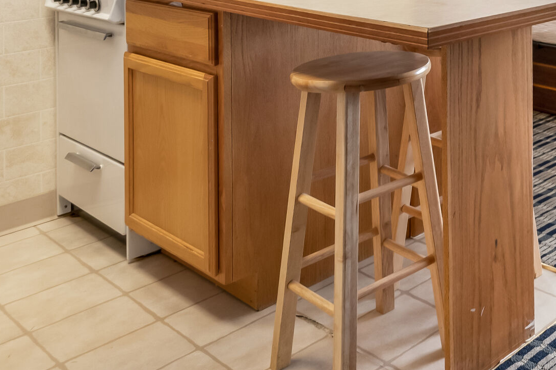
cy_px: -115
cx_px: 647
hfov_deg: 35.3
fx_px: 700
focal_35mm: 45
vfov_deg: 25.4
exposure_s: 1/4
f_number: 8
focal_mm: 16.5
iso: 400
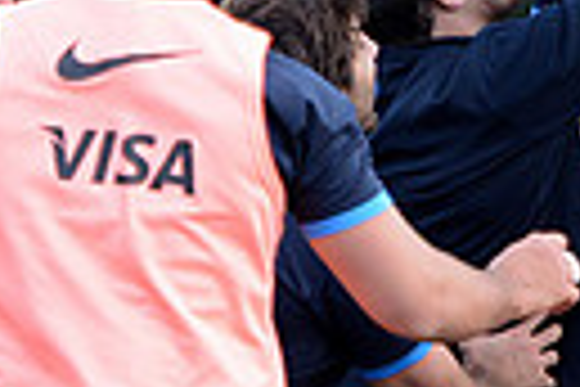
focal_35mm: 811
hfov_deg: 2.5
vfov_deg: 1.7
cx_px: 607
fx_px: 13065
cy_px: -430
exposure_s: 1/640
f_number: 4
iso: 1000
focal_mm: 180
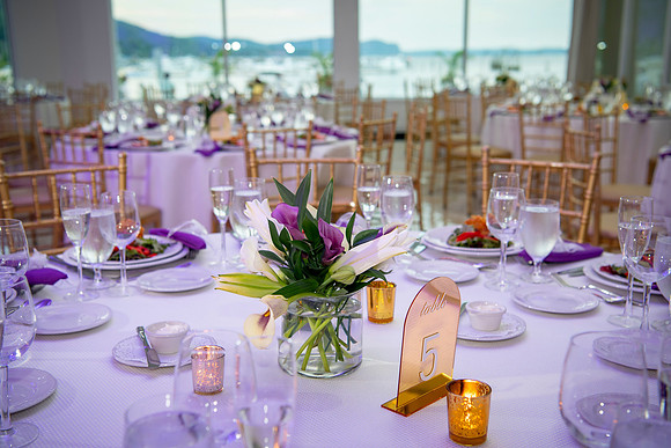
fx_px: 788
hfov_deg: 46.1
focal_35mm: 42
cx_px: 332
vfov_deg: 31.7
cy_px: 220
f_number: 4
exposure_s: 1/60
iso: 400
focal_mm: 40
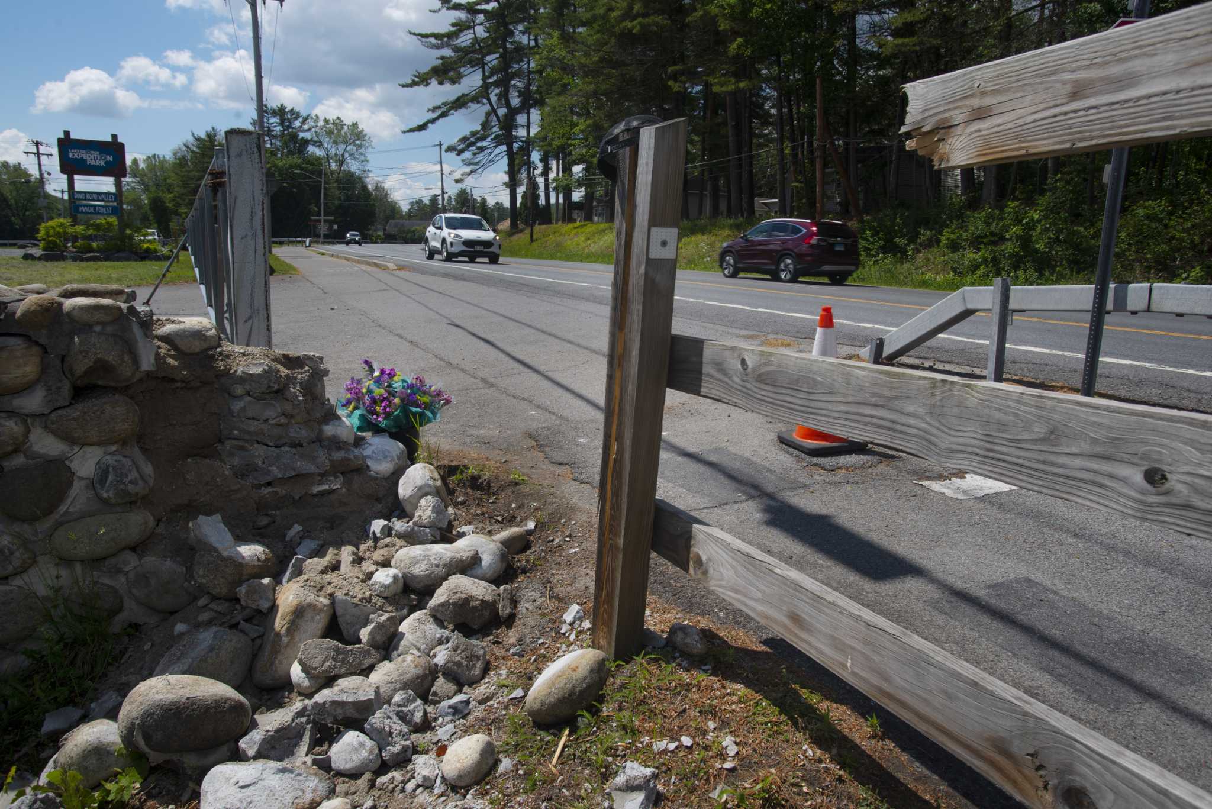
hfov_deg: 73.7
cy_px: 404
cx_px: 606
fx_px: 808
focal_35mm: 24
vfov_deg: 53.2
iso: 50
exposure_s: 1/200
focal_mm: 24
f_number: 8
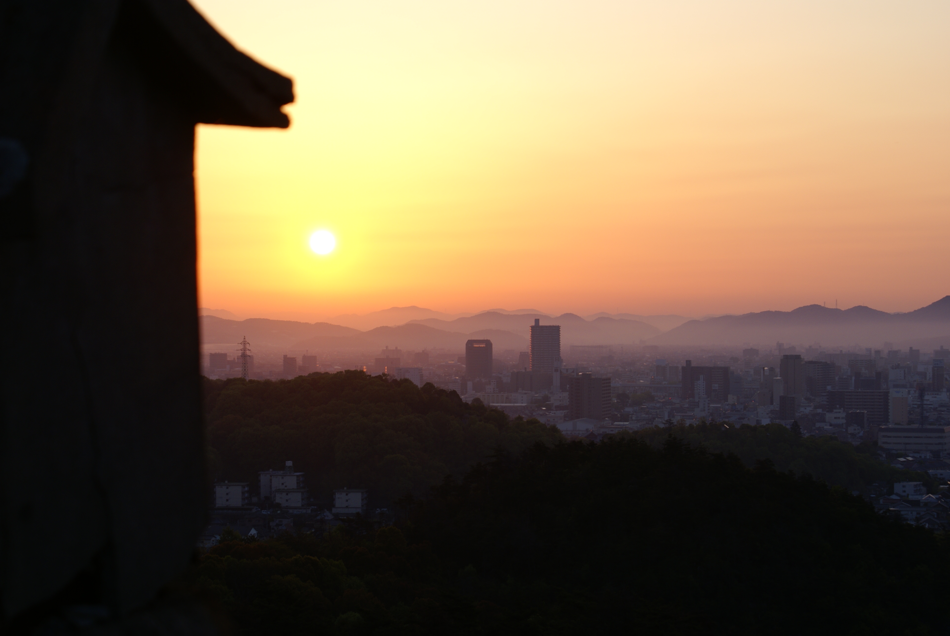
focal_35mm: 82
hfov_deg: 24.6
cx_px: 475
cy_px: 318
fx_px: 2180
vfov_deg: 16.6
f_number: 6.3
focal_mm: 55
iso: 100
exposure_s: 1/125
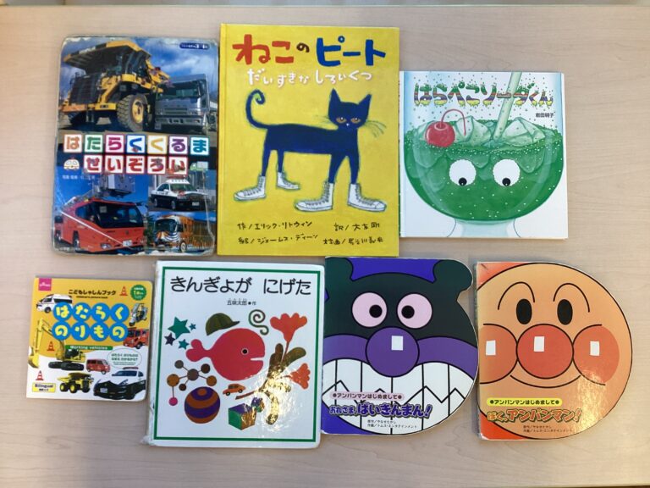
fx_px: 582
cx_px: 325
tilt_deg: -86.7
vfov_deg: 45.4
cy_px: 244
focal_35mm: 31
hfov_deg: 58.4
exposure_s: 1/60
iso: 50
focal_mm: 3.3
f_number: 2.4
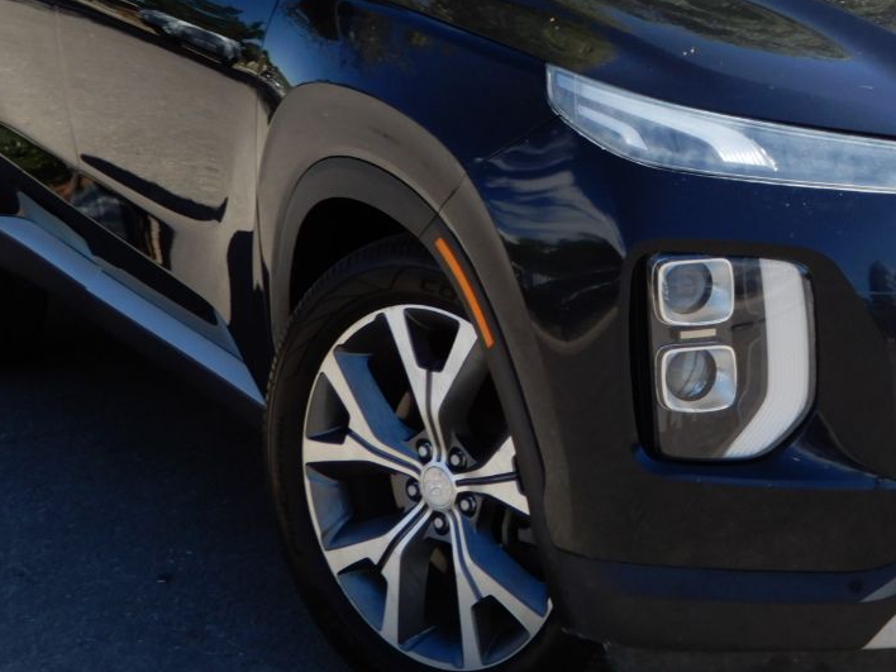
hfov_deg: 16.9
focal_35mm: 113
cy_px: 67
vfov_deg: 13.0
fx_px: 2925
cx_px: 955
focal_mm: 8.9
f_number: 4
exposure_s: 1/320
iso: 80
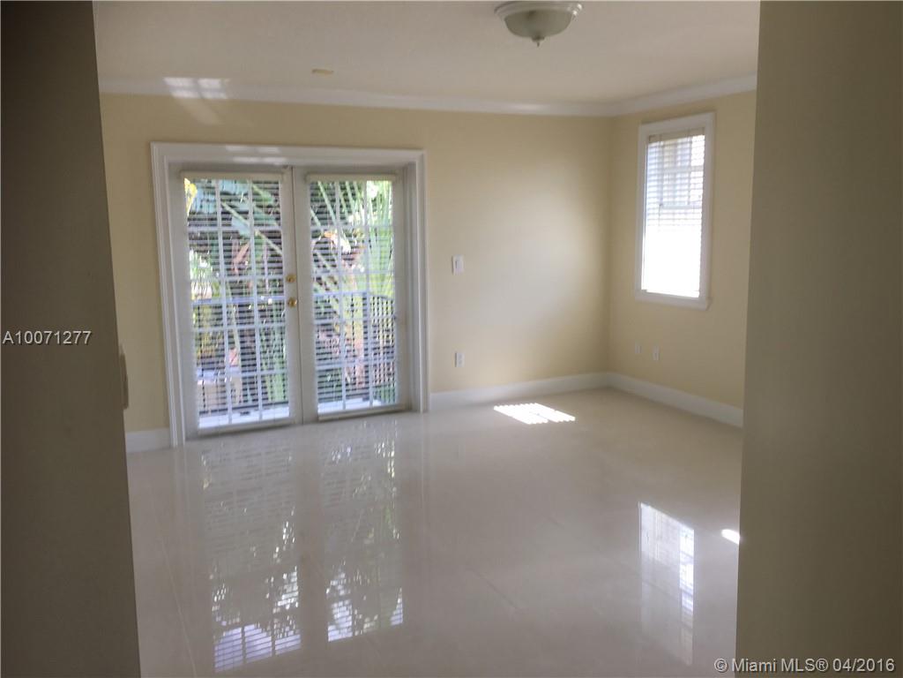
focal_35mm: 29
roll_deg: +1.5
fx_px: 756
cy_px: 339
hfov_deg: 61.7
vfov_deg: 48.2
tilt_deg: -7.6
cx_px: 452
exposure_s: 1/60
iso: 25
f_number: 2.2
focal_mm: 4.15
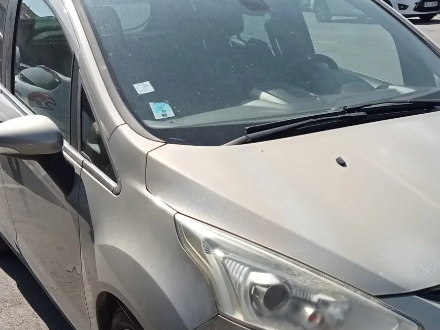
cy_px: 234
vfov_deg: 23.5
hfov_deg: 30.8
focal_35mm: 62
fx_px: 788
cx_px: 316
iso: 104
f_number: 2.2
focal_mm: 3.46
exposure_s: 1/1081
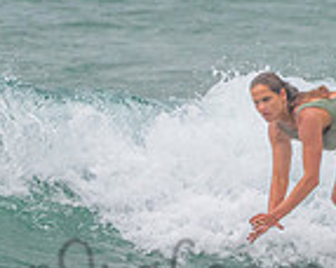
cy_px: 208
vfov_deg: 0.7
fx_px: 23089
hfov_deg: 0.8
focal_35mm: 2325
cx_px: 310
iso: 400
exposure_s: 1/320
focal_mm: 500
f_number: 5.6
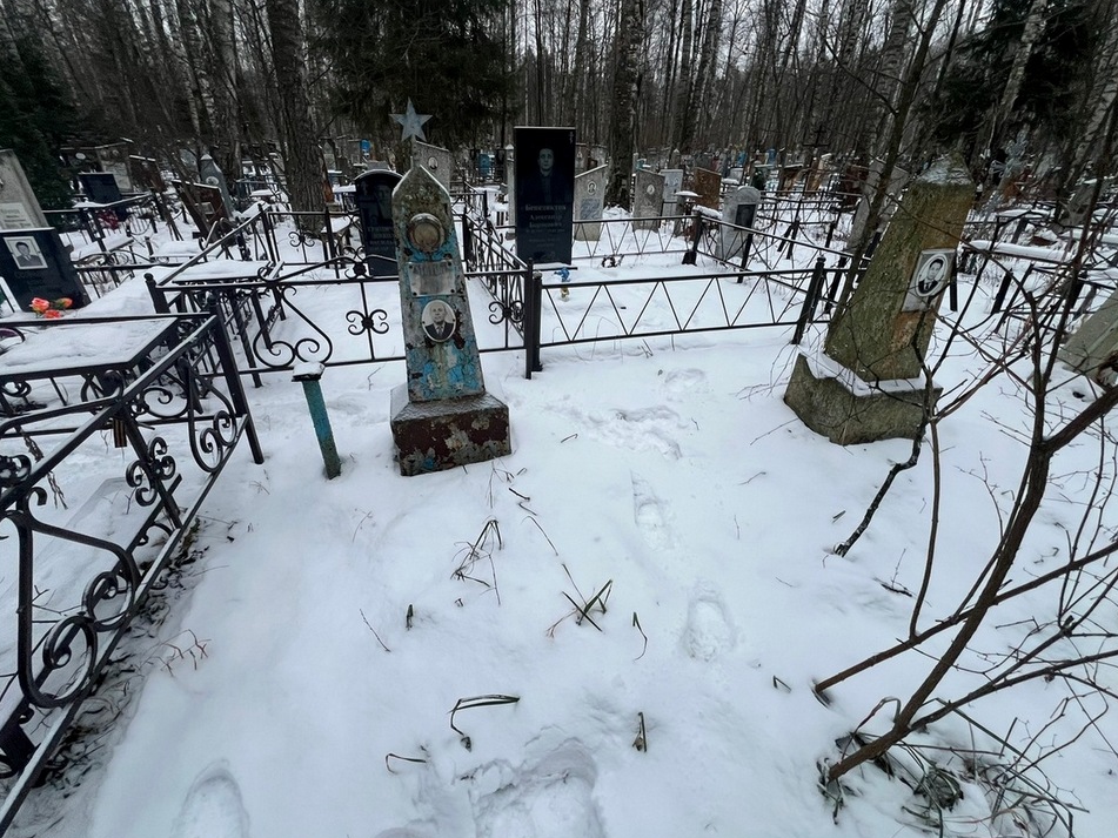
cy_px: 402
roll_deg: -1.2
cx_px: 545
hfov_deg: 102.1
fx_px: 452
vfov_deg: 85.6
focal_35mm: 14
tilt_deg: -27.8
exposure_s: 1/99
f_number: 1.8
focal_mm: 1.57
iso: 125
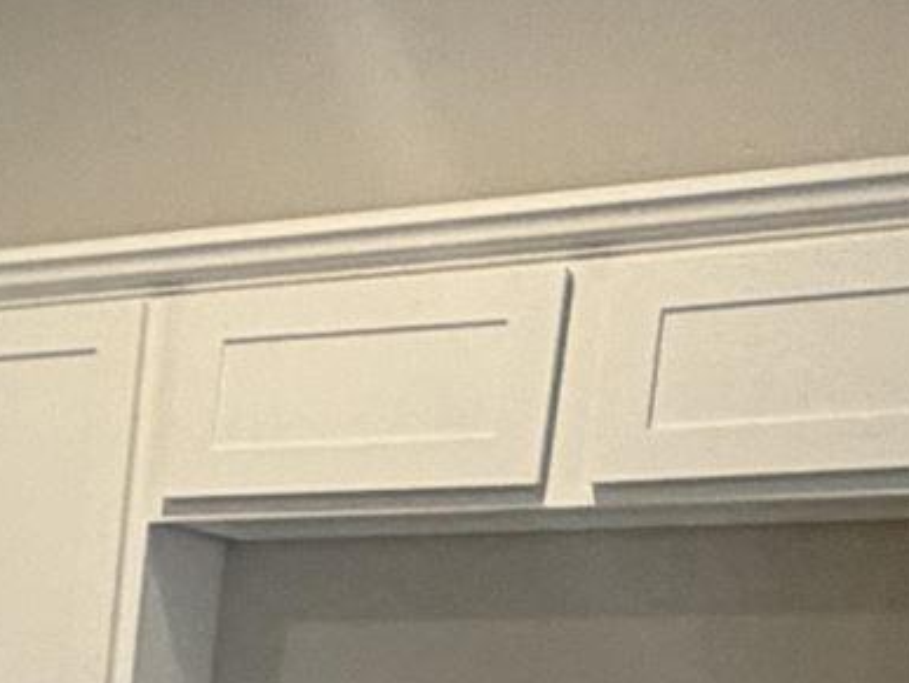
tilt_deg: -9.3
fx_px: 2918
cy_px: 1364
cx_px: -956
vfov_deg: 11.9
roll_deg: -2.0
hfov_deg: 14.4
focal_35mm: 111
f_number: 2.2
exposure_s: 1/60
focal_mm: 2.22
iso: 320
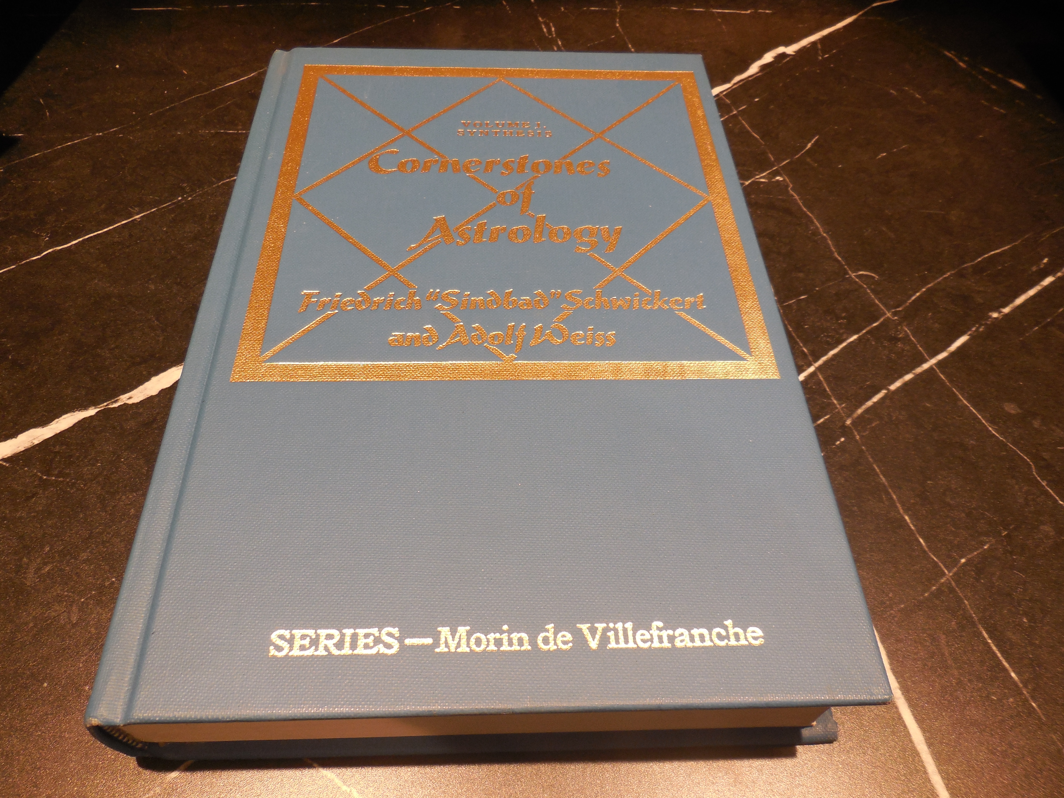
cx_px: 532
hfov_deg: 69.4
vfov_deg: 54.9
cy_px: 399
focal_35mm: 25
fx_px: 768
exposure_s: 1/30
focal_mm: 4.5
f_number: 3.1
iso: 140
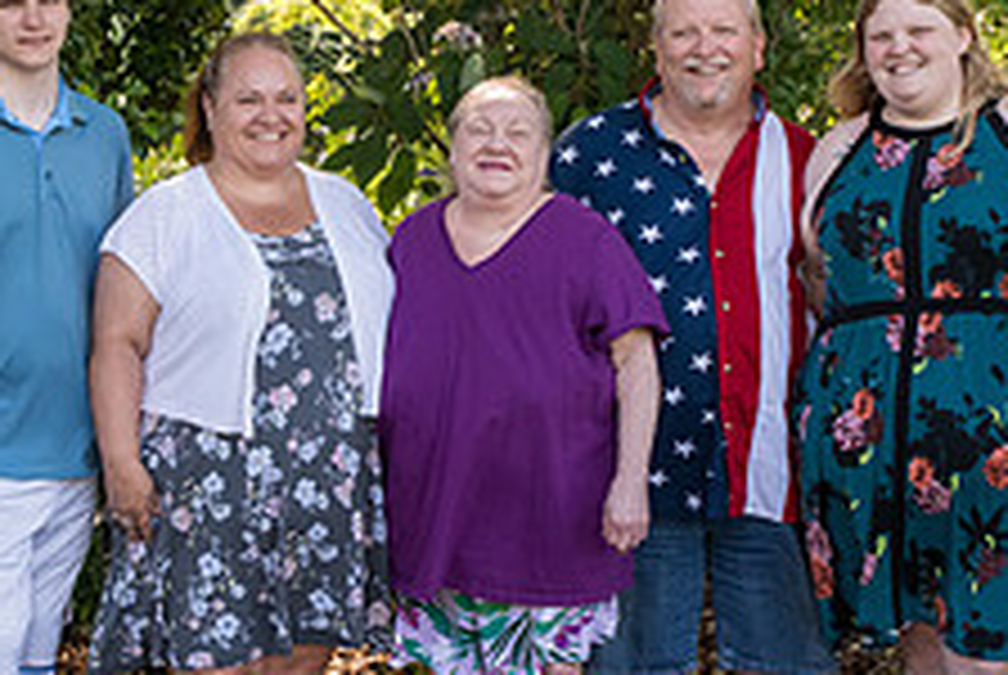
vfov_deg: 12.5
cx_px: 354
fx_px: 3084
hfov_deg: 18.5
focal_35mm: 110
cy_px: 231
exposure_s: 1/320
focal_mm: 35
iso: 1600
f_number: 8
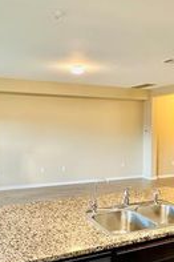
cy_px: 139
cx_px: 92
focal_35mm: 37
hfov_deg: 35.9
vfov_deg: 51.9
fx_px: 269
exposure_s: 1/60
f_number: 2.2
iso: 250
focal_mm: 2.22
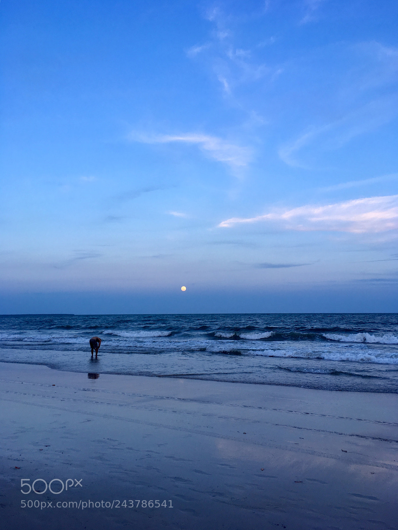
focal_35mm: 29
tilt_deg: +4.8
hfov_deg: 48.2
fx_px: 445
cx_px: 199
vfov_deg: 61.7
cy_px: 265
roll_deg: +1.7
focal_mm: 4.15
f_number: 2.2
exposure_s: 1/60
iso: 25
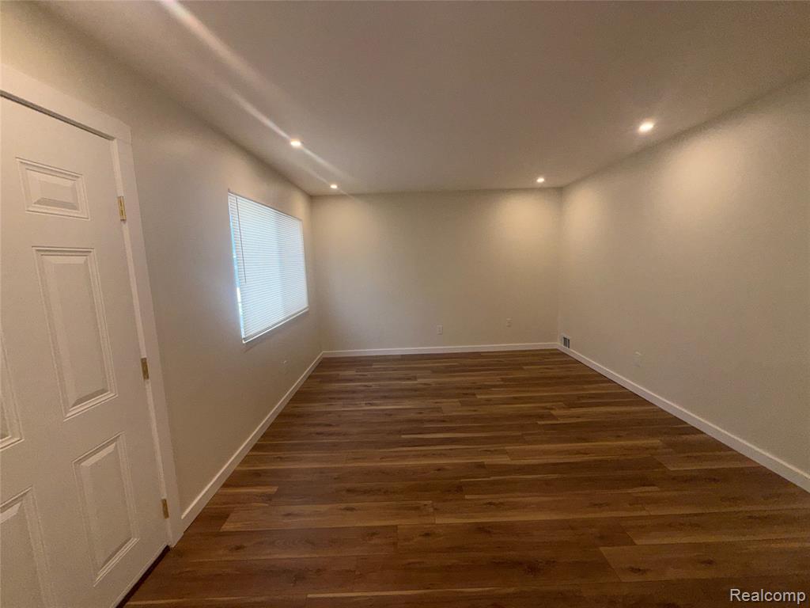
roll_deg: +2.5
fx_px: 328
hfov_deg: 102.1
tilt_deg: -7.1
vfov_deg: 85.7
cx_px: 405
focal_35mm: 14
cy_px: 304
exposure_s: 1/122
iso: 40
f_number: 2.2
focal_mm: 2.22
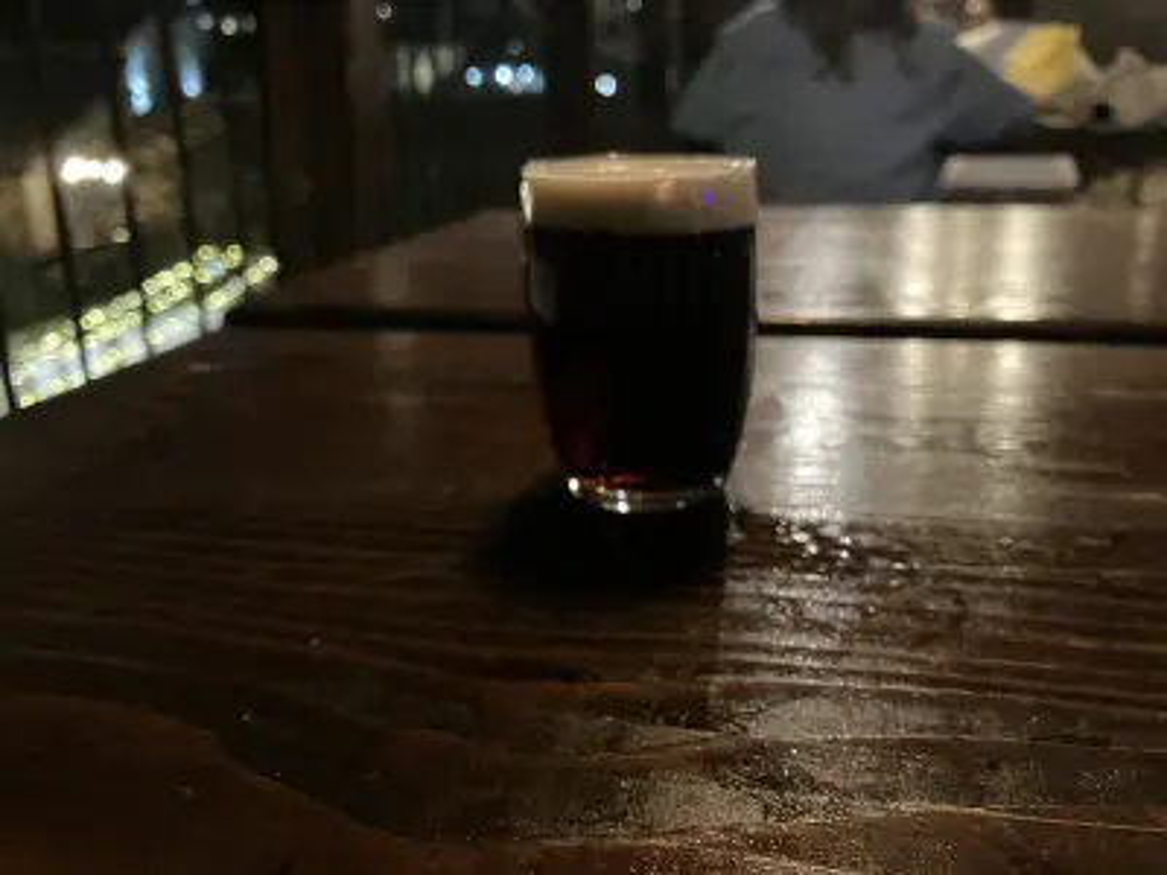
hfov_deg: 63.4
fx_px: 944
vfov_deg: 49.7
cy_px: 438
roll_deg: -0.3
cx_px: 584
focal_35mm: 28
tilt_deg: -18.2
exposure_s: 1/17
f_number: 1.8
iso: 800
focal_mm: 3.99
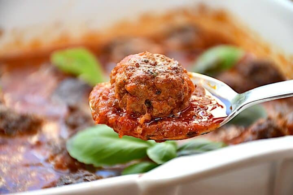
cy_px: 98
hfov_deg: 11.8
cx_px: 146
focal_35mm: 174
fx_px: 1416
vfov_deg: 7.9
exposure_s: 1/60
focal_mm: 116
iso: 400
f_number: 5.6
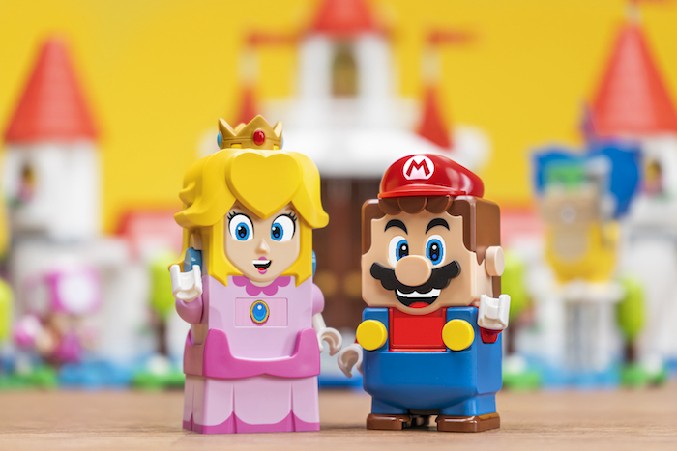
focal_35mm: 70
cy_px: 226
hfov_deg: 28.8
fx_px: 1317
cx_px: 338
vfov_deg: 19.5
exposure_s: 1/160
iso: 800
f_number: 5.6
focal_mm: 70
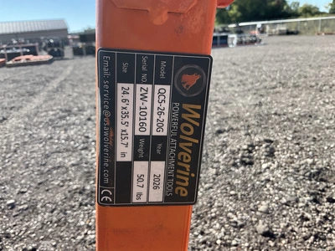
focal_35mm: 29
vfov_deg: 48.2
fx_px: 281
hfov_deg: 61.7
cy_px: 126
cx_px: 168
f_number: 1.8
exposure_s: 1/749
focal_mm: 3
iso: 25
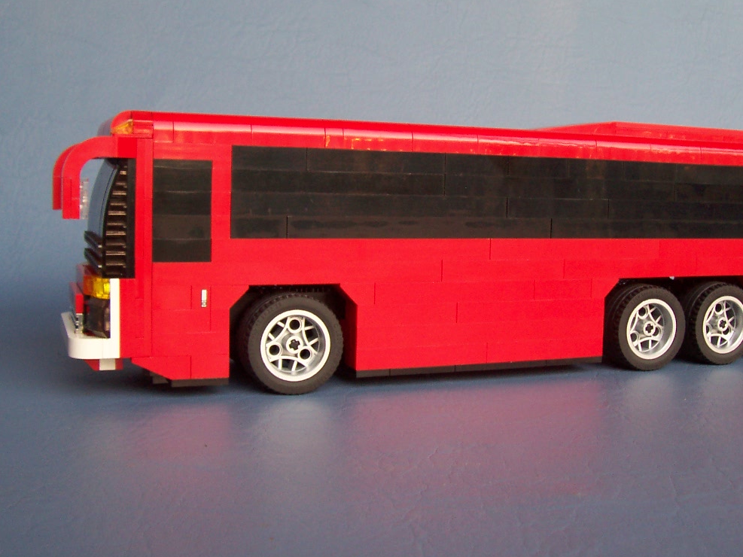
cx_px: 427
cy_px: 262
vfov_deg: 32.2
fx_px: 966
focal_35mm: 45
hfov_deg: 42.0
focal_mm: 5.6
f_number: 2.8
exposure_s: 1/45
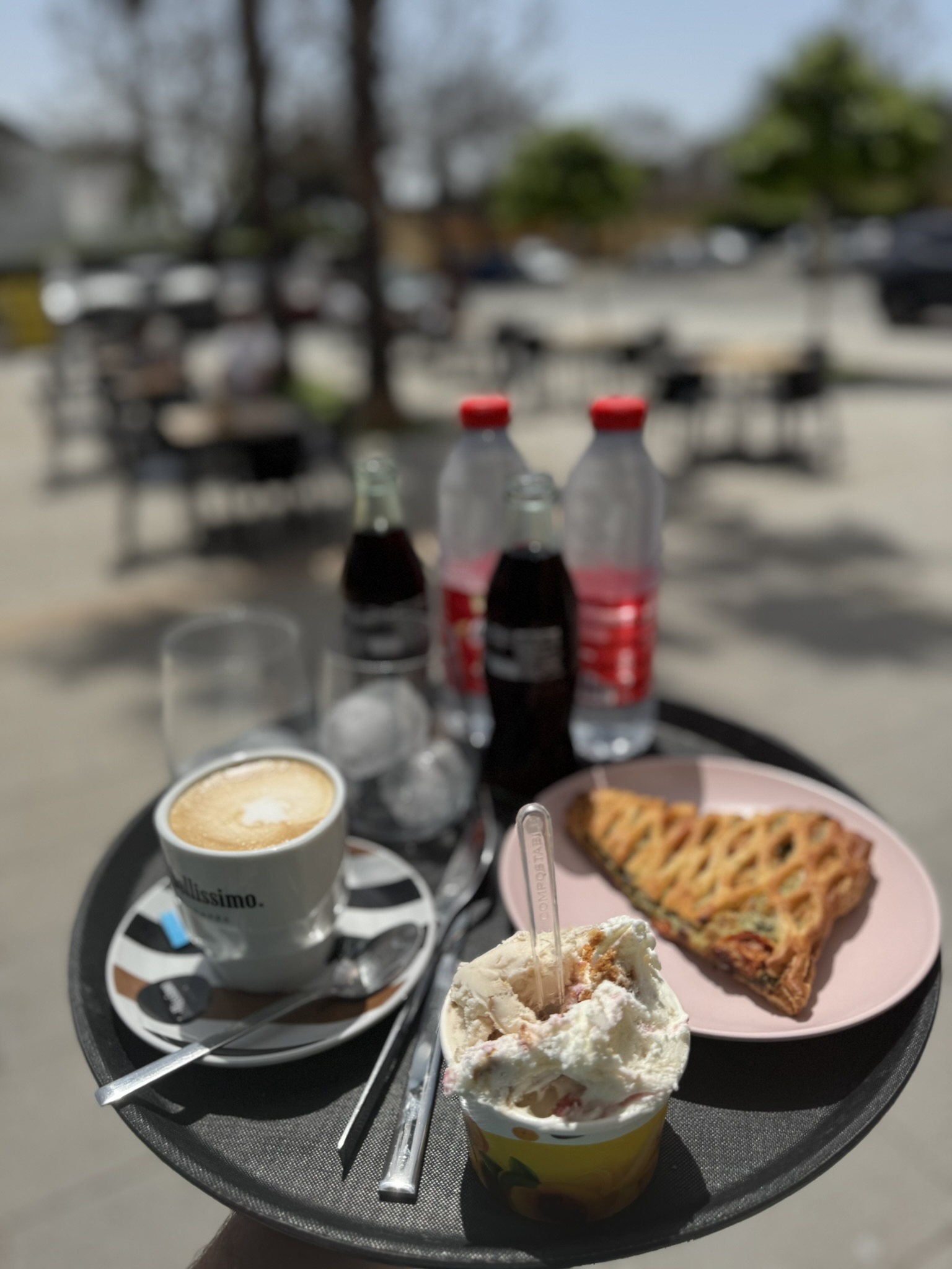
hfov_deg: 56.8
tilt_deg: -21.7
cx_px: 476
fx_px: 880
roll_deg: +1.8
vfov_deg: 71.6
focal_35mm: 24
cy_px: 634
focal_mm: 6.76
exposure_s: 1/7937
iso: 80
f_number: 1.78
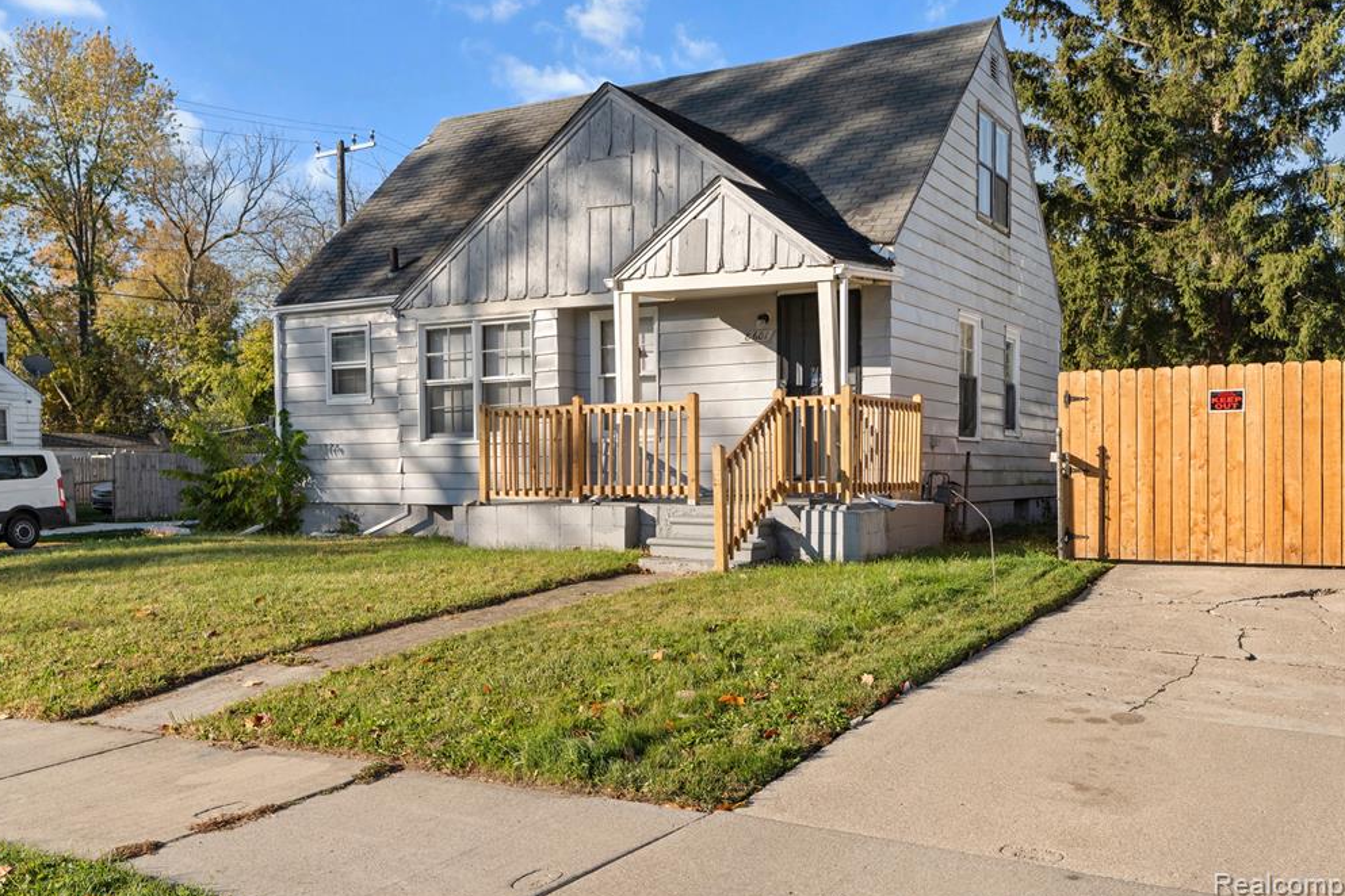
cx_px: 657
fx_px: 1233
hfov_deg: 57.2
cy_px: 444
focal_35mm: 33
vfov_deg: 40.0
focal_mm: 32
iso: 400
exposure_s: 1/250
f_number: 8
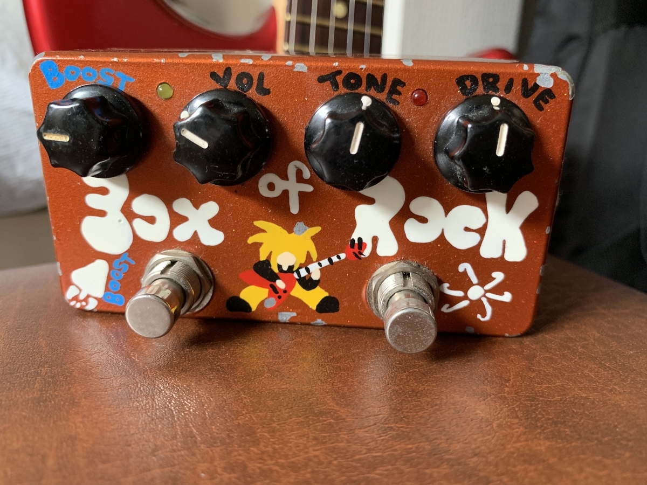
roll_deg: -2.9
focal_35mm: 26
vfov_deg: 53.1
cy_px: 242
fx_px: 486
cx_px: 324
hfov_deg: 67.3
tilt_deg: -19.2
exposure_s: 1/56
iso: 400
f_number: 1.8
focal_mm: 4.25
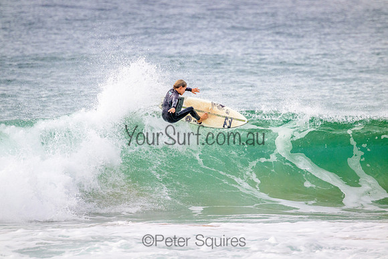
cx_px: 194
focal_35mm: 800
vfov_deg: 1.7
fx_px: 8624
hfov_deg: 2.6
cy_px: 130
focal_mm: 800
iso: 2000
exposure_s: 1/2000
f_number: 11
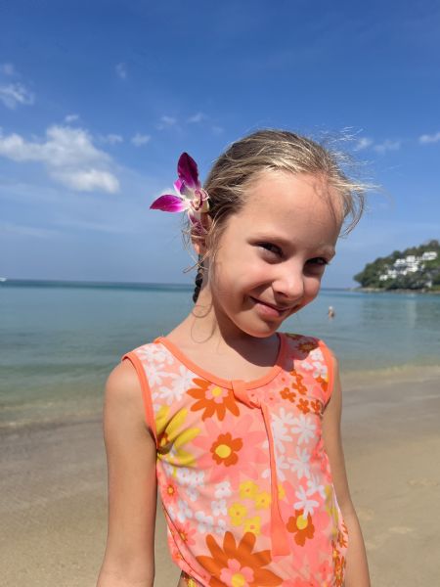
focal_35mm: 26
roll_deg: +0.5
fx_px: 441
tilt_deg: +1.7
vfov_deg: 67.3
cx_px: 220
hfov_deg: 53.1
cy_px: 294
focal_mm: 5.7
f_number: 1.5
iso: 50
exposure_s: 1/6211
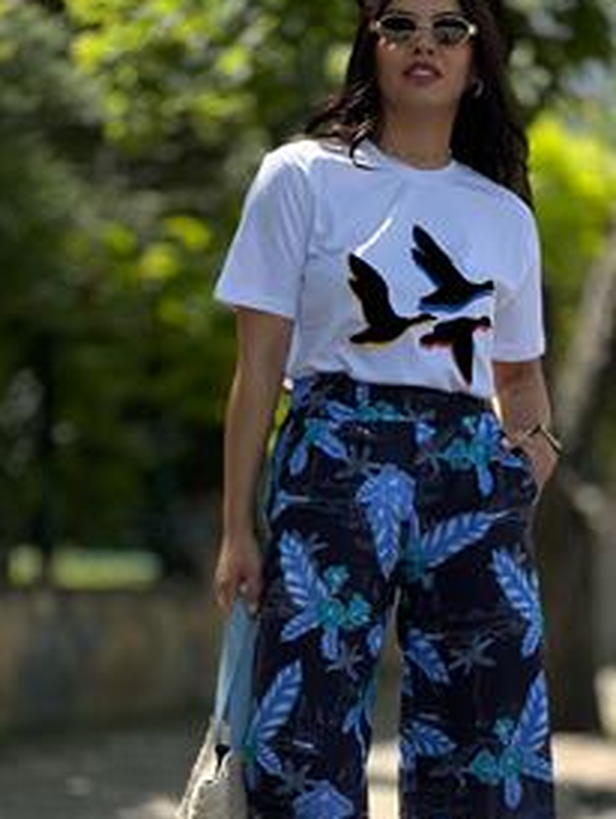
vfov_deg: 16.9
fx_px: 2748
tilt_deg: +2.0
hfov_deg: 12.8
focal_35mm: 116
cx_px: 314
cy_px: 548
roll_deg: -1.2
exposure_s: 1/501
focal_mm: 9
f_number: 2.8
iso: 32
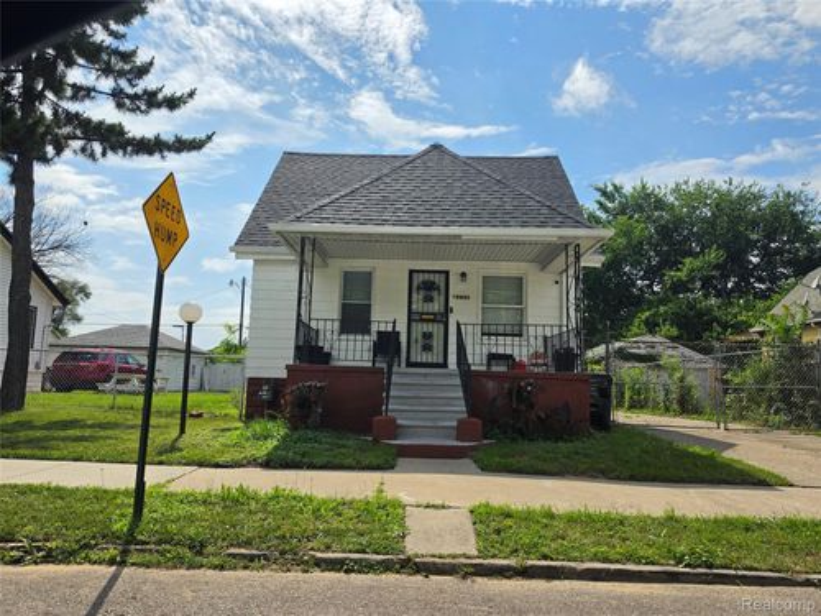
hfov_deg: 73.9
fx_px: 545
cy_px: 308
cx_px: 410
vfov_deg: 58.9
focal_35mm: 23
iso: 25
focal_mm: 6.5
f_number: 1.4
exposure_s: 1/7939
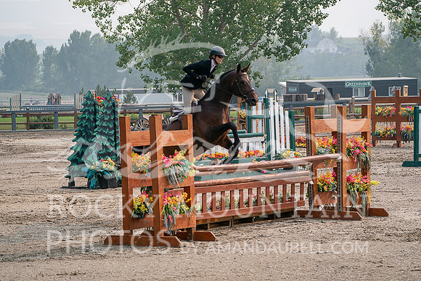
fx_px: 1871
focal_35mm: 160
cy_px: 140
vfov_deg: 8.6
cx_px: 210
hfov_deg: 12.8
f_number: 5.6
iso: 500
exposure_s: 1/1000
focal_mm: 160
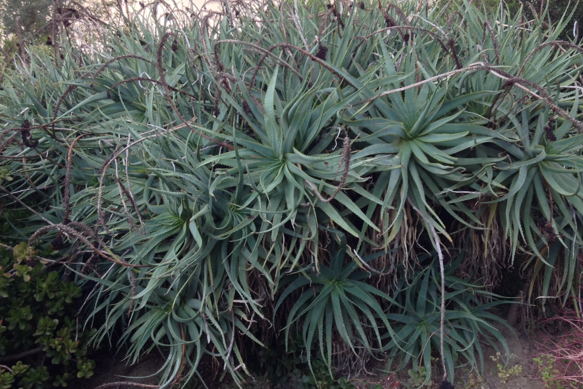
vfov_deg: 30.5
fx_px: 712
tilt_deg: +4.2
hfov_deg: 44.5
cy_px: 185
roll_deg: -1.1
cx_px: 294
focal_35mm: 44
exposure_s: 1/40
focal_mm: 3.3
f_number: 2.4
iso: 32
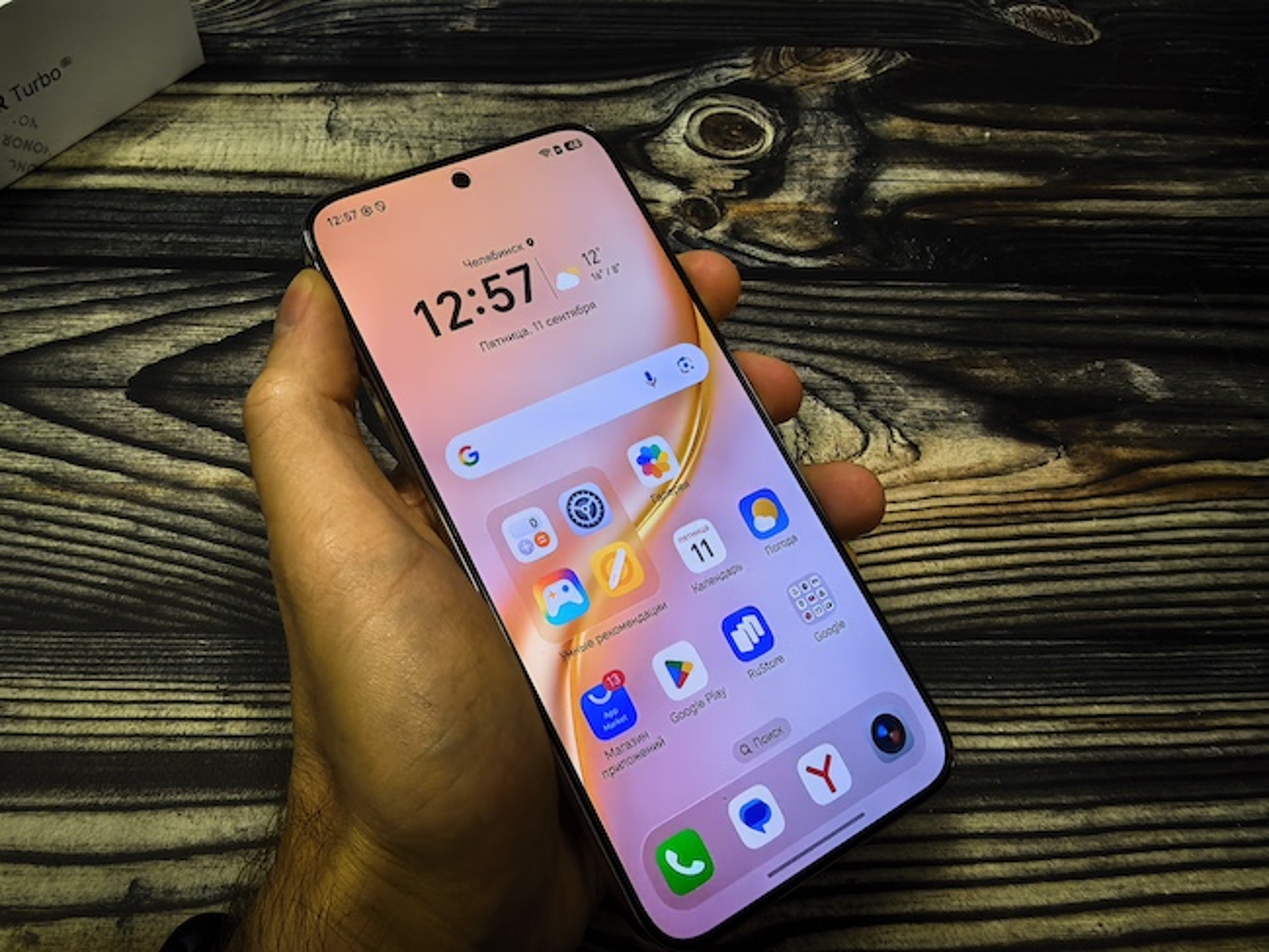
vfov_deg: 56.8
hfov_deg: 71.6
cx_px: 634
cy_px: 476
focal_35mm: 24
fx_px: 880
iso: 125
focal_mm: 1.95
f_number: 2.2
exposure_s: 1/50
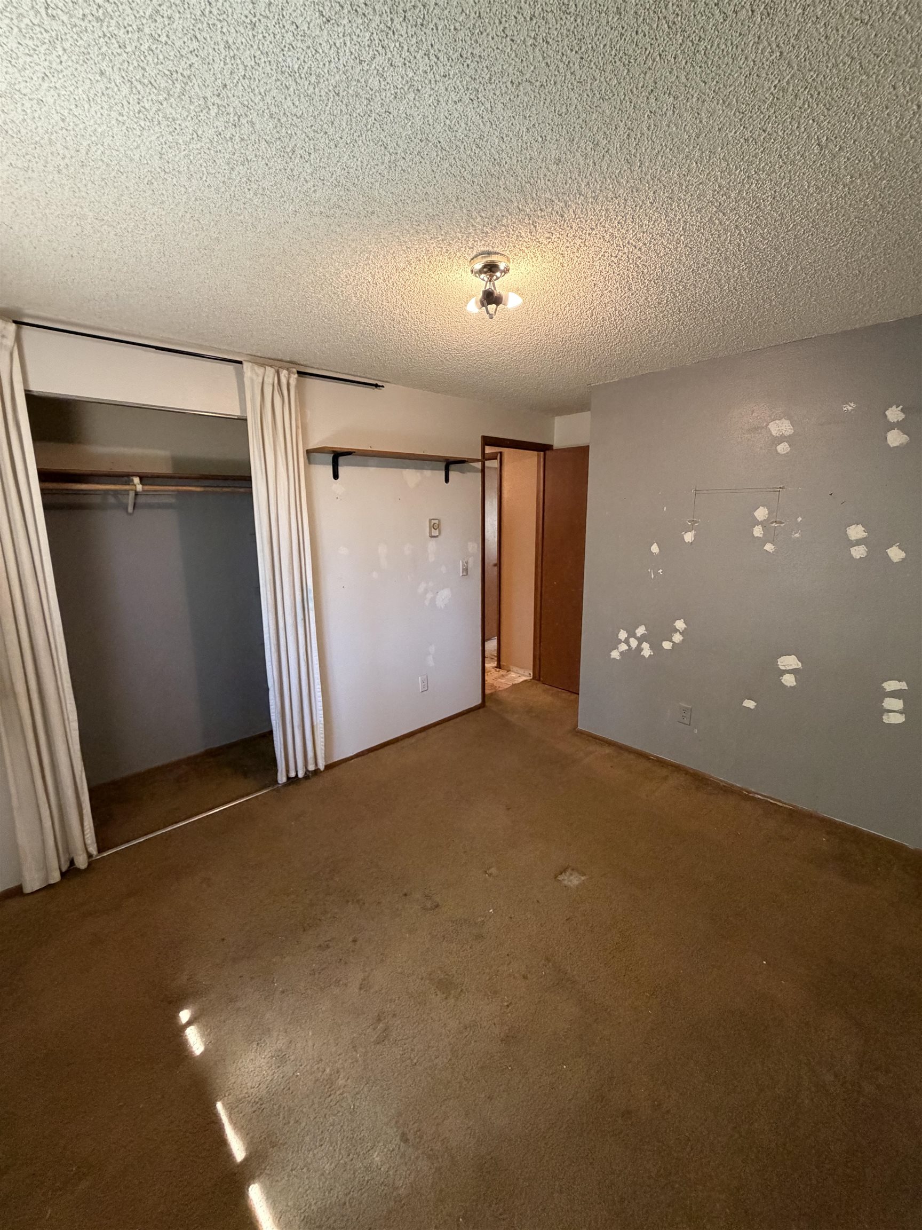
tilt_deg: -10.3
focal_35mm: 14
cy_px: 615
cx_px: 461
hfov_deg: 85.7
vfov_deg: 102.1
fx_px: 497
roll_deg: +0.6
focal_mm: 2.22
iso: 500
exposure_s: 1/60
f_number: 2.2
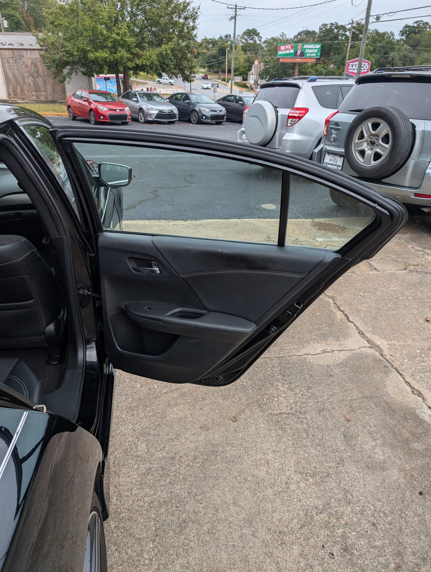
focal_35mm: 24
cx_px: 216
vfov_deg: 71.5
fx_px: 397
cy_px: 286
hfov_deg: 56.9
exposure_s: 1/468
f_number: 1.68
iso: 22
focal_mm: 6.9
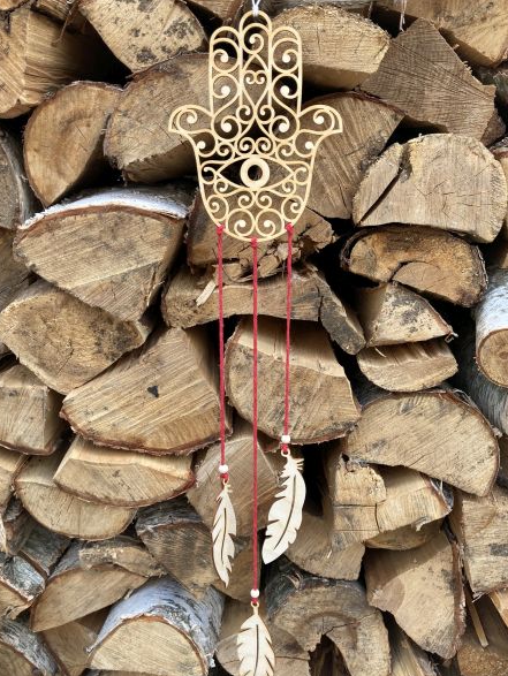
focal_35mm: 31
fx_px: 606
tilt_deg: -14.2
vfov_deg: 58.3
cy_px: 355
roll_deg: -0.8
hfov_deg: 45.5
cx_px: 255
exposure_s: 1/122
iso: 20
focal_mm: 3.99
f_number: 1.8
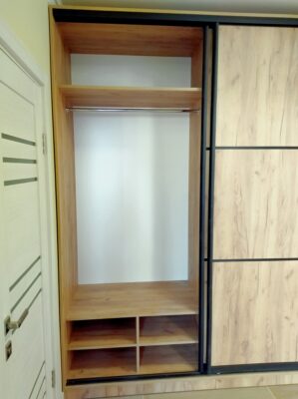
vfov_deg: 65.4
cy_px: 200
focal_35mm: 27
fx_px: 311
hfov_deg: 51.3
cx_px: 149
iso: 353
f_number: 1.79
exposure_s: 1/25
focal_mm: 4.74
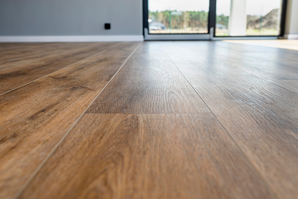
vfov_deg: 37.9
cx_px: 149
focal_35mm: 35
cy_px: 100
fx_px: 290
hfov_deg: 54.4
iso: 100
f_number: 5.6
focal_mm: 35
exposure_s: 1/60
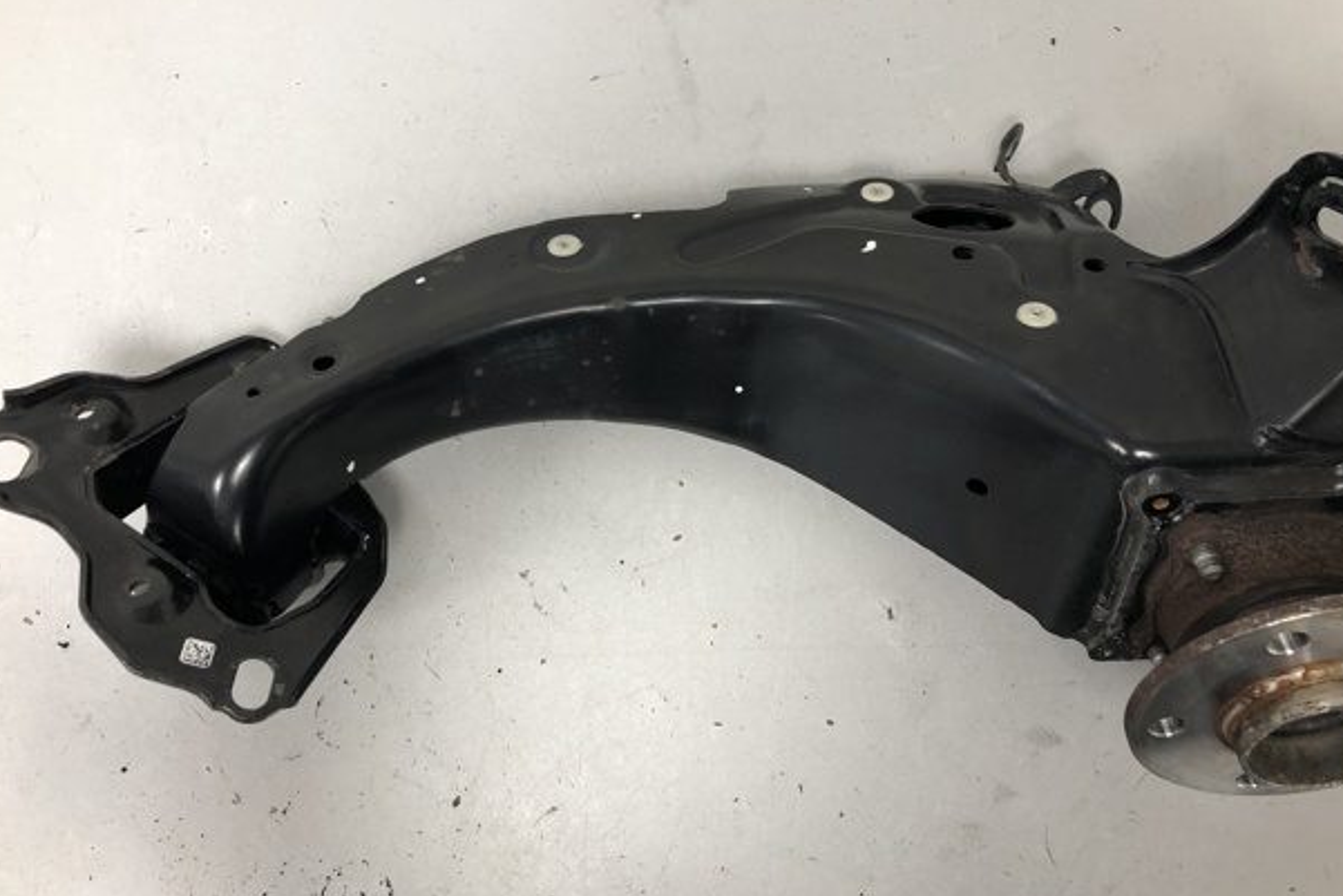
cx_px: 661
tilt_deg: -82.7
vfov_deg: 42.3
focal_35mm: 31
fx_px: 1157
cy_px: 416
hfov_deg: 60.3
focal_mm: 4
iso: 40
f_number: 1.8
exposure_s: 1/20
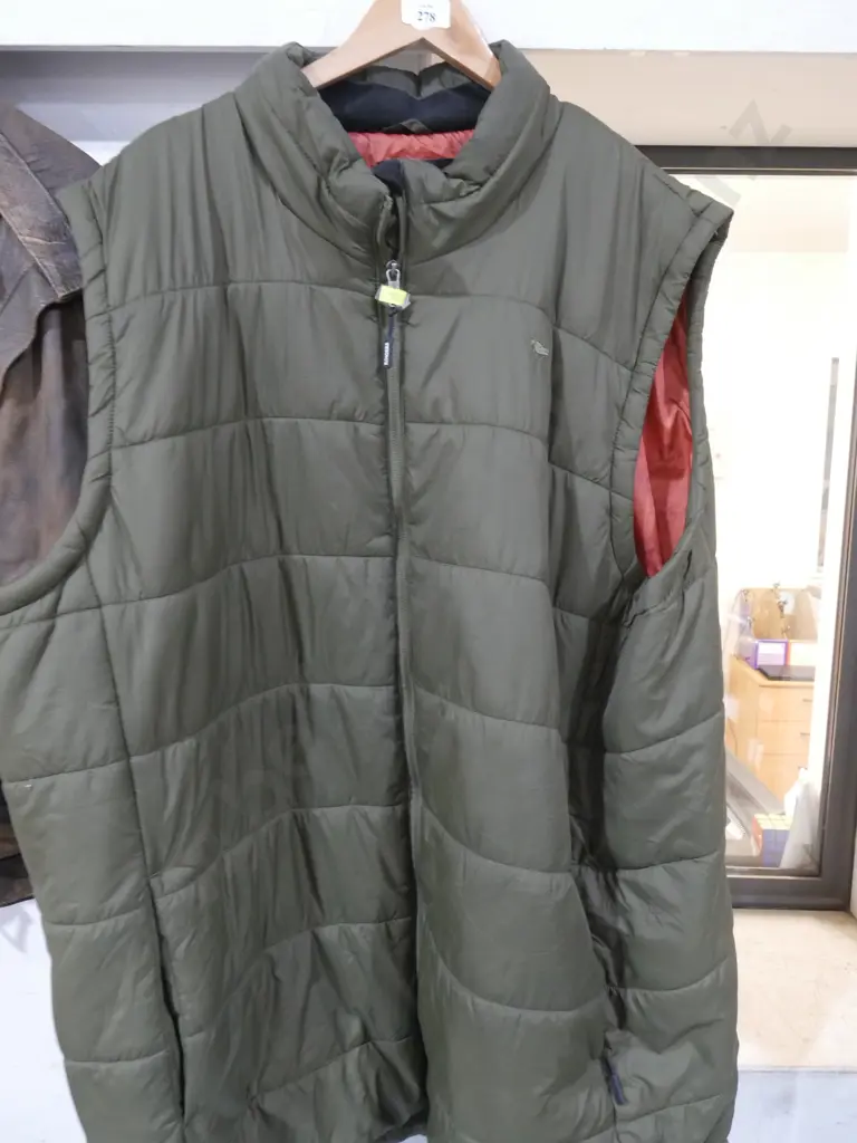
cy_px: 572
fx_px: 924
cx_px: 428
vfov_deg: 63.4
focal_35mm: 28
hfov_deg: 49.7
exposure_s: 1/20
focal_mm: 14
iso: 3200
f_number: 7.1
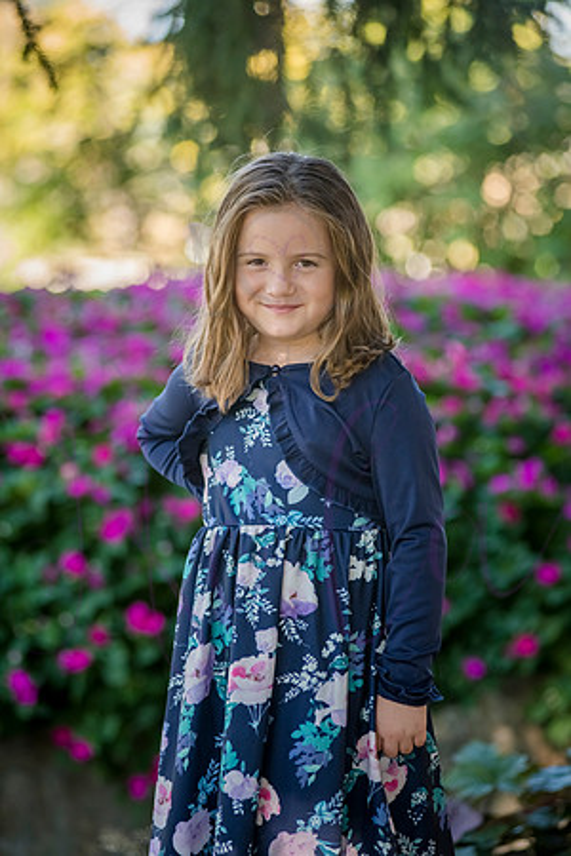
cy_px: 428
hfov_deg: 10.2
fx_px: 3212
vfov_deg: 15.2
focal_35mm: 135
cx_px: 286
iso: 800
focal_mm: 135
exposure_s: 1/640
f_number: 4
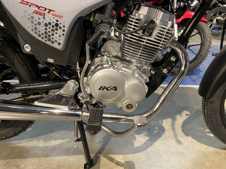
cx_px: 113
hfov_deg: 67.3
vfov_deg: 53.1
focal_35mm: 26
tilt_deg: -22.8
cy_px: 84
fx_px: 170
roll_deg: +0.5
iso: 250
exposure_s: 1/50
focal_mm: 4.25
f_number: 1.8
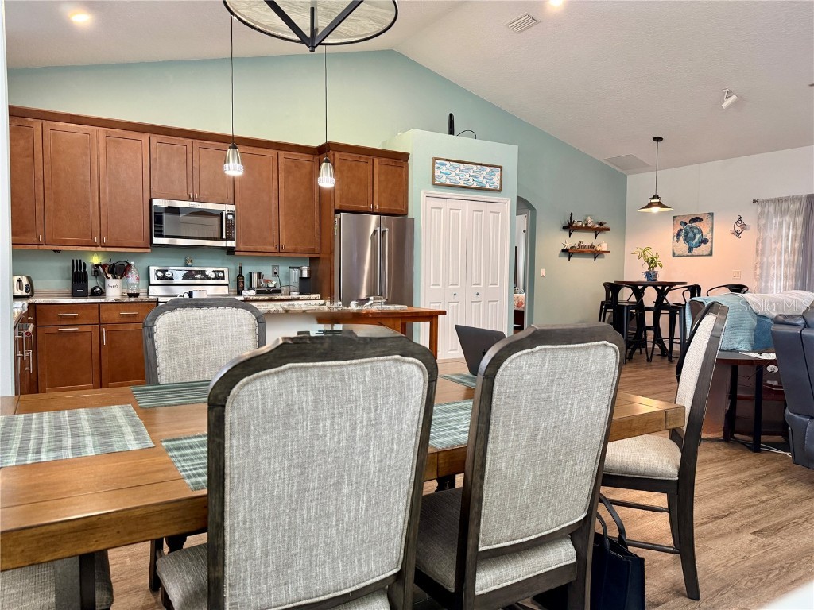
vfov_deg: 56.8
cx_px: 407
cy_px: 305
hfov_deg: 71.6
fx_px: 564
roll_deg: -0.4
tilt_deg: -2.9
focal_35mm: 24
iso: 320
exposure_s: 1/60
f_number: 1.78
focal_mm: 6.76
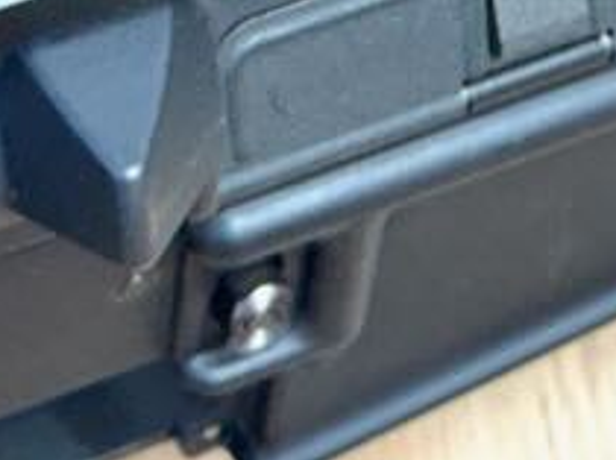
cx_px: 654
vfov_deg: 6.3
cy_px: -451
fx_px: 4070
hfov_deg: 8.6
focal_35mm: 229
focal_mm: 6.86
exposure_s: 1/60
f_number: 1.78
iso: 160
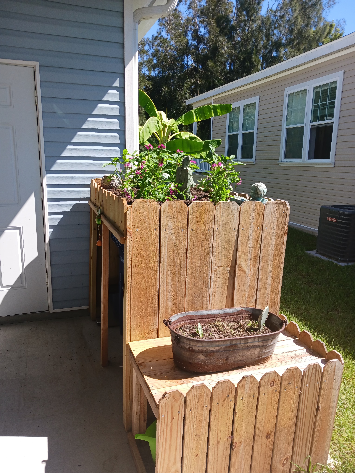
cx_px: 178
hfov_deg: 51.4
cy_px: 236
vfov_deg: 65.3
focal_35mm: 27
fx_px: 369
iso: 20
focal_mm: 4
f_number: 1.8
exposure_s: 1/160
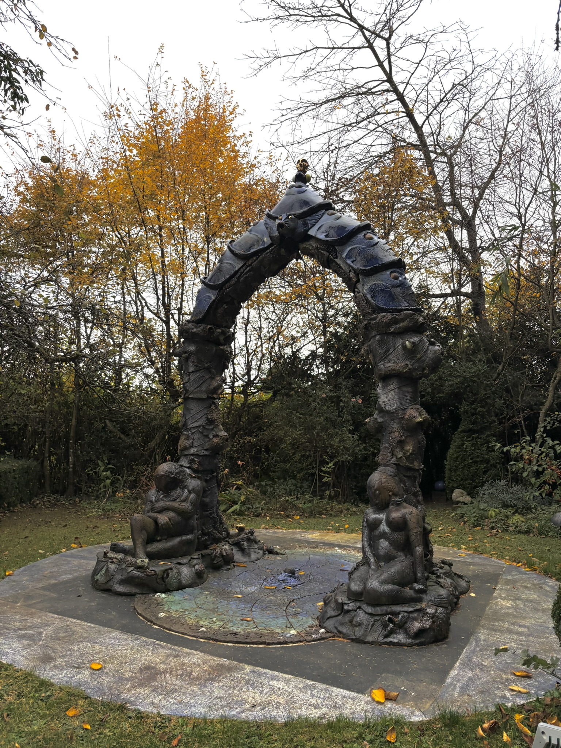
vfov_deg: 67.3
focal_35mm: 26
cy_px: 374
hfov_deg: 53.1
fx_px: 562
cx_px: 280
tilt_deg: +4.9
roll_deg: -1.6
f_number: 1.6
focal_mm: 5.96
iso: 50
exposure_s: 1/416
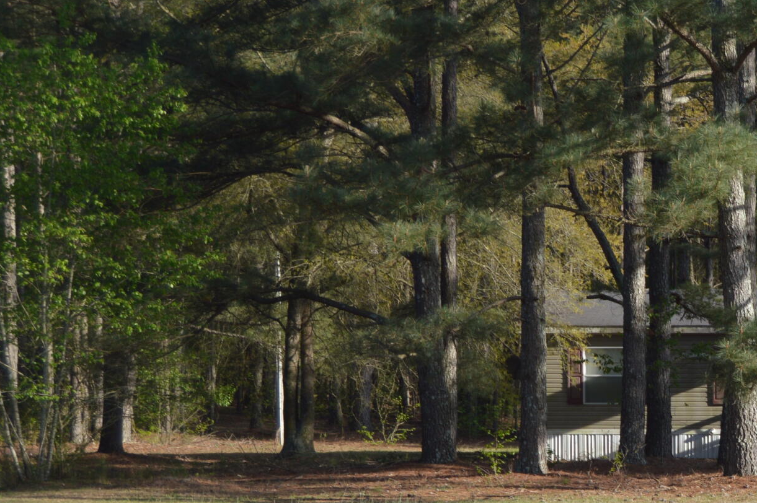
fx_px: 2941
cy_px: 496
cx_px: 862
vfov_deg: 9.7
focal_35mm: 140
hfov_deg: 14.3
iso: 100
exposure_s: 1/320
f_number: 4.8
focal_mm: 38
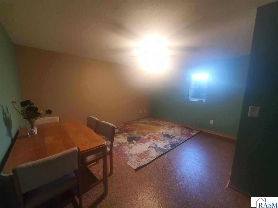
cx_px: 139
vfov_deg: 89.9
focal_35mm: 13
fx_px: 104
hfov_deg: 106.2
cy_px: 104
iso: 400
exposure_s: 1/40
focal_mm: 1.8
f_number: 2.2
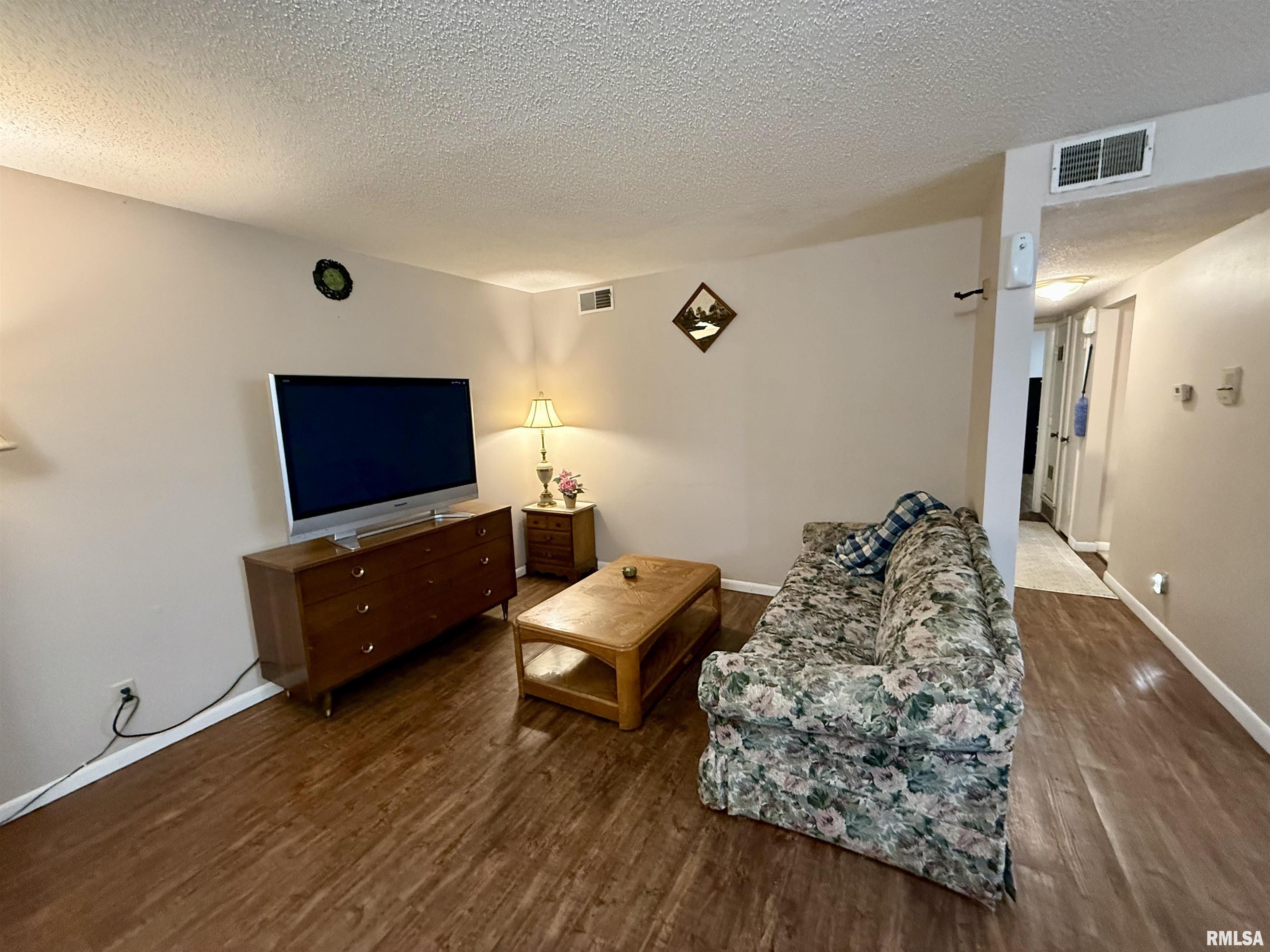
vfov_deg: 85.7
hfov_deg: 102.1
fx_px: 514
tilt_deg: -9.1
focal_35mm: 14
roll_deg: +2.3
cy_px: 476
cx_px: 635
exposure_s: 1/60
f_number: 2.2
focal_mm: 2.22
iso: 640
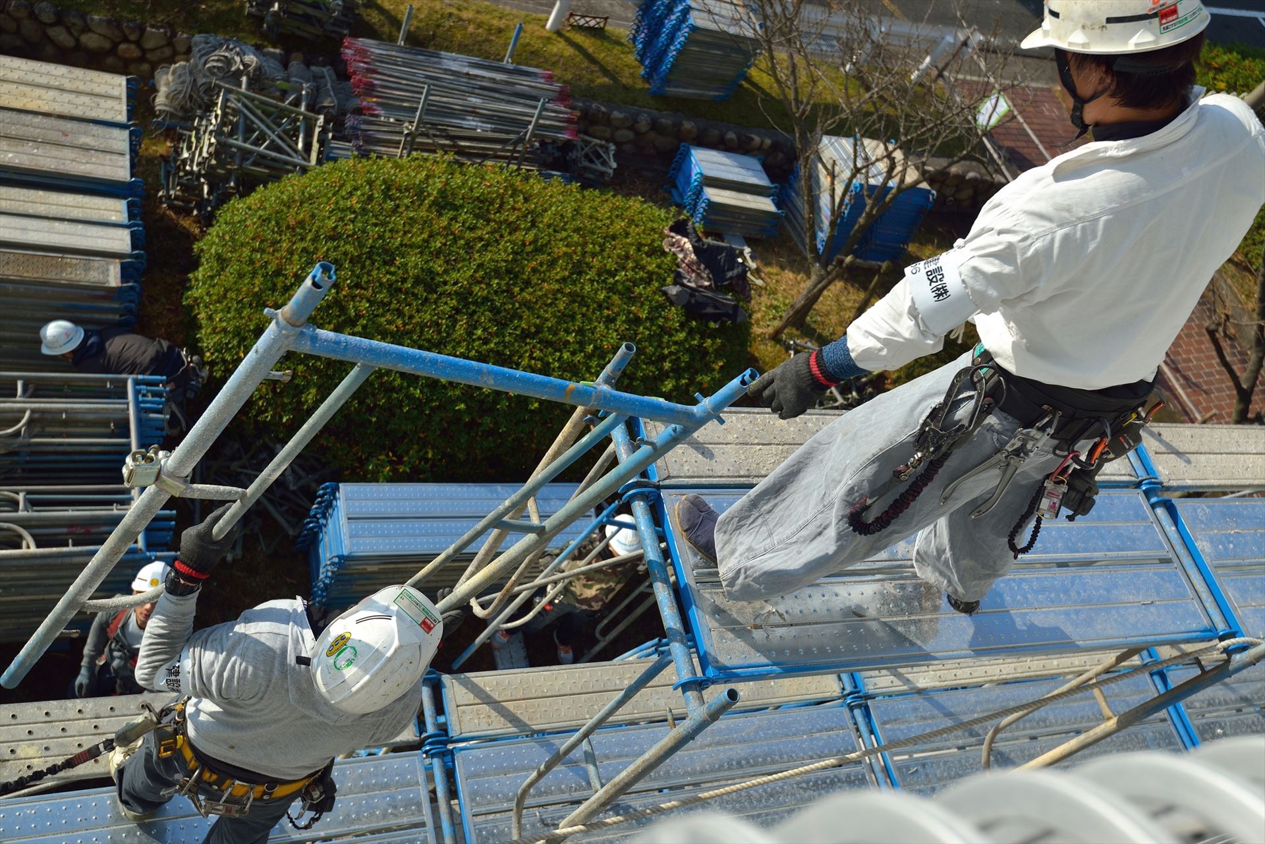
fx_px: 1230
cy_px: 422
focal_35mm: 35
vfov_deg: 37.9
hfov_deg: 54.4
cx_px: 632
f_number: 5.6
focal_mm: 35
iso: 100
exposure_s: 1/500
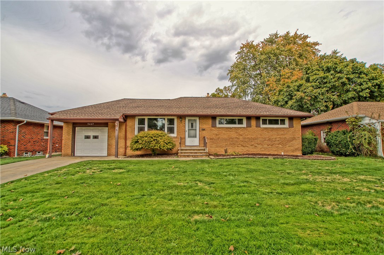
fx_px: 176
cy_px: 128
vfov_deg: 72.0
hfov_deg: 95.0
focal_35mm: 16
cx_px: 192
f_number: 5.6
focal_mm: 11
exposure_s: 1/160
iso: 100
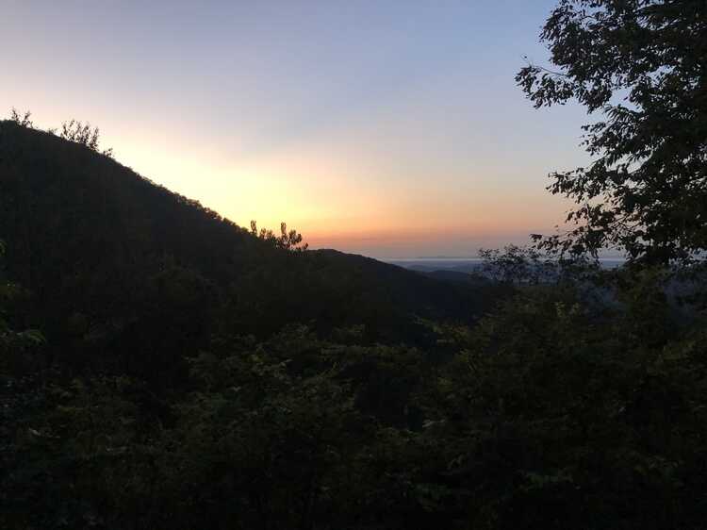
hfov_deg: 63.5
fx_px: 572
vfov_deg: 49.7
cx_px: 354
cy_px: 265
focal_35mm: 28
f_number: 1.8
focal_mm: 3.99
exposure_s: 1/15
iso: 80
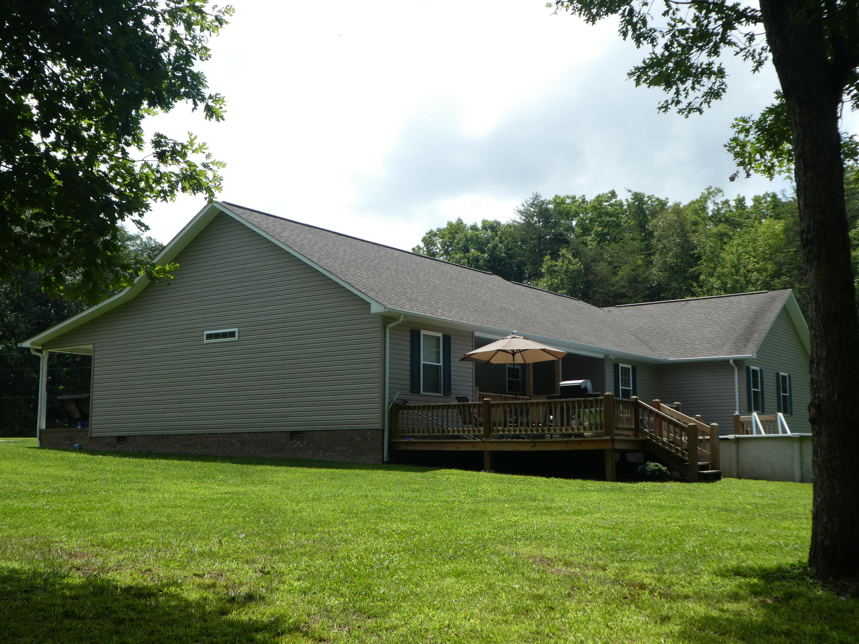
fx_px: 993
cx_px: 430
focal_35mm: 40
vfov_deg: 36.0
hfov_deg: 46.8
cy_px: 322
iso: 80
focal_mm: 7.2
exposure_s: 1/500
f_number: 3.8
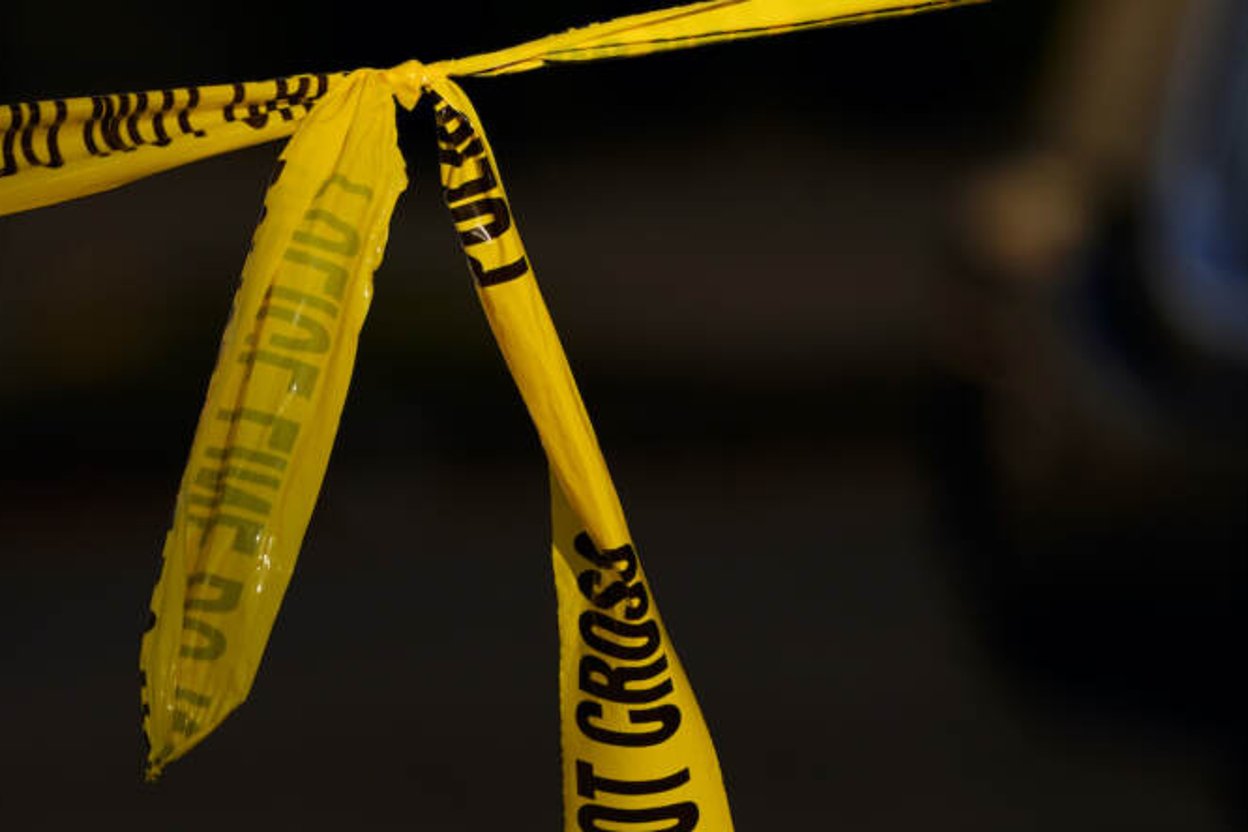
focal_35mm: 592
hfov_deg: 3.5
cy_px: 565
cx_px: 407
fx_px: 20521
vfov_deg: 2.3
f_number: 5.6
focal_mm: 385
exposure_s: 1/640
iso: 64
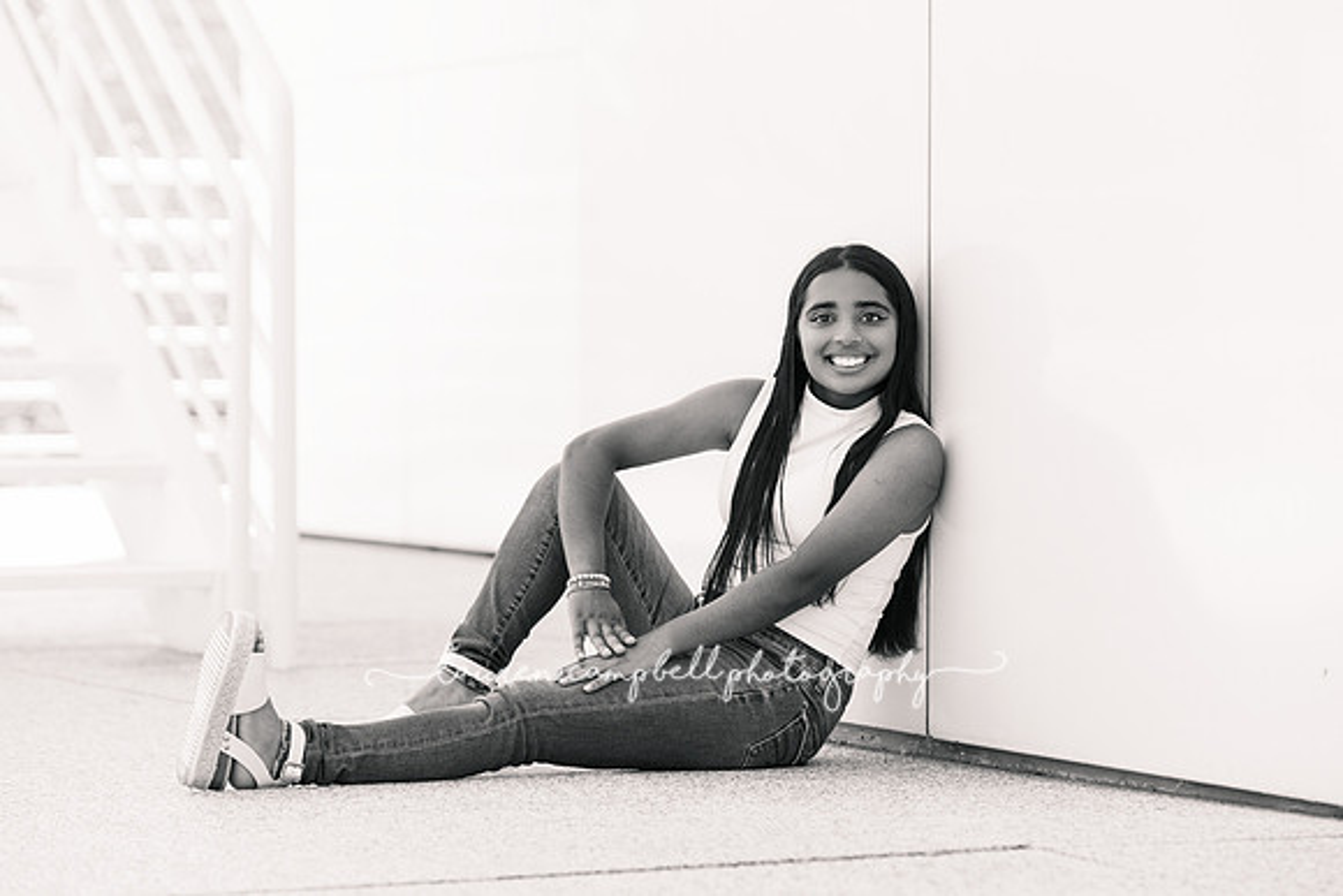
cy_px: 448
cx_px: 672
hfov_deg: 15.8
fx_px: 4851
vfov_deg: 10.6
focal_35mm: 130
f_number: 4
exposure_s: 1/640
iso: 400
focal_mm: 130
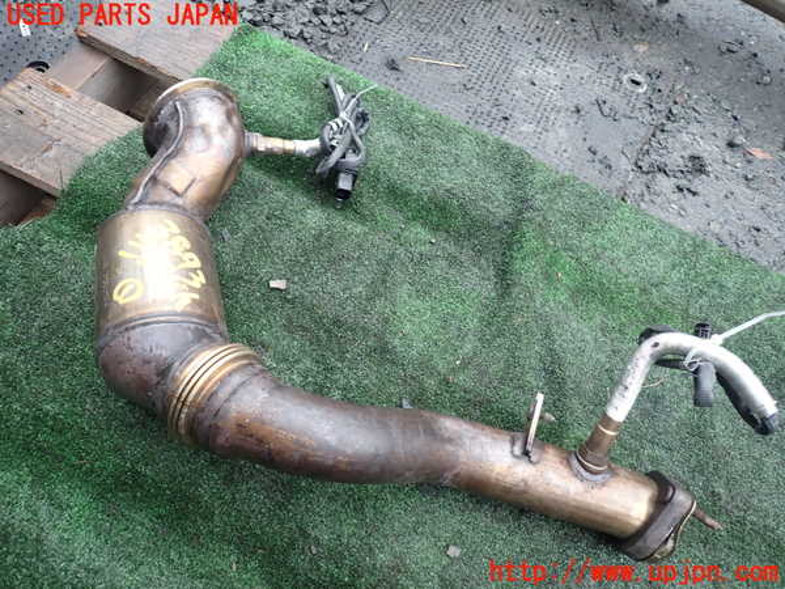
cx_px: 392
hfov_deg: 69.4
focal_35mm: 25
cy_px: 294
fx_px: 567
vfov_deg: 54.9
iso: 100
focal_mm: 4.5
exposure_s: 1/100
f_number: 2
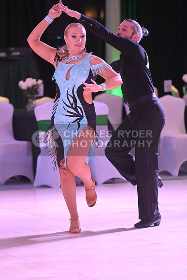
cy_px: 140
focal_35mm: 200
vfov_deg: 10.3
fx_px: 1557
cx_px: 94
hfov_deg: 6.9
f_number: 4
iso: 5000
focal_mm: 200
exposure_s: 1/400
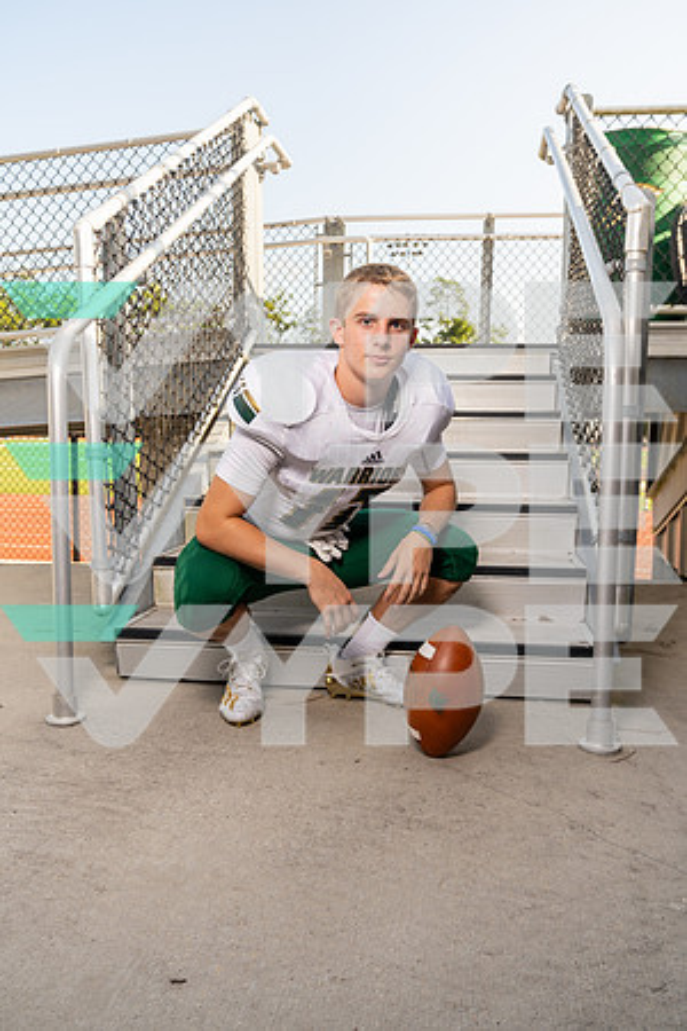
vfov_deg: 63.7
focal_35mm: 29
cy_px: 516
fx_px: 830
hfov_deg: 45.0
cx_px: 344
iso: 125
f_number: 5.6
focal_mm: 29
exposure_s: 1/250
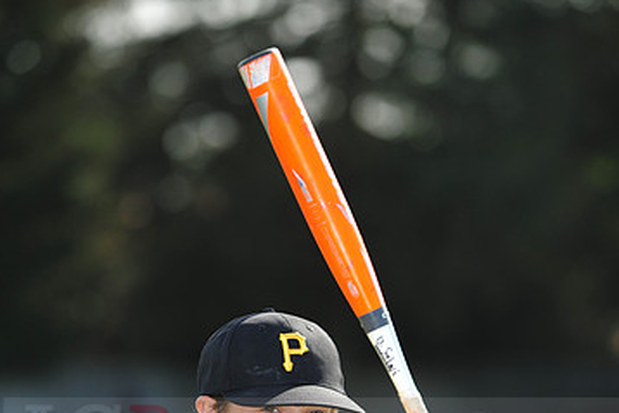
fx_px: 4868
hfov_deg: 7.3
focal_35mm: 283
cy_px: 422
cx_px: 313
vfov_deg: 4.9
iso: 400
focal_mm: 175
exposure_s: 1/1600
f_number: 4.5
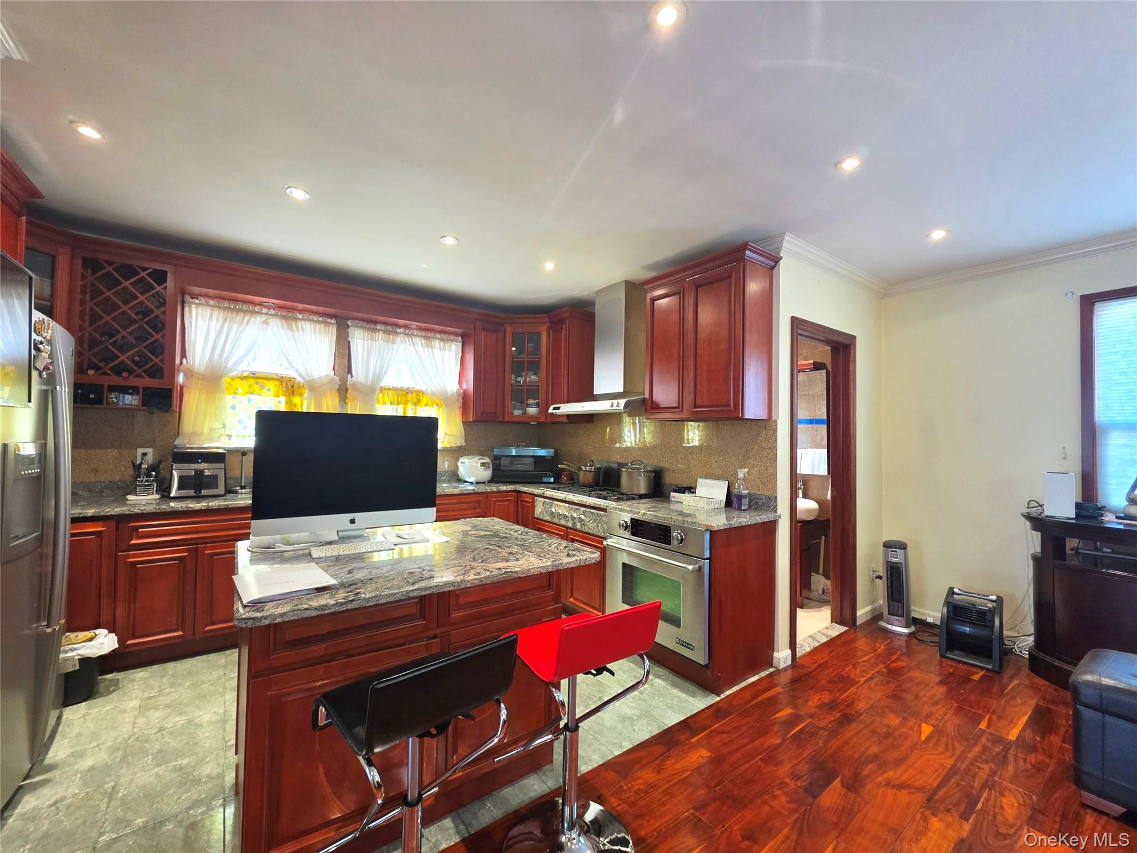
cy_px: 426
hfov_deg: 106.2
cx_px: 568
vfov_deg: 89.9
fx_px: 427
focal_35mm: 13
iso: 160
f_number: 1.9
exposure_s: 1/60
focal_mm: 2.2
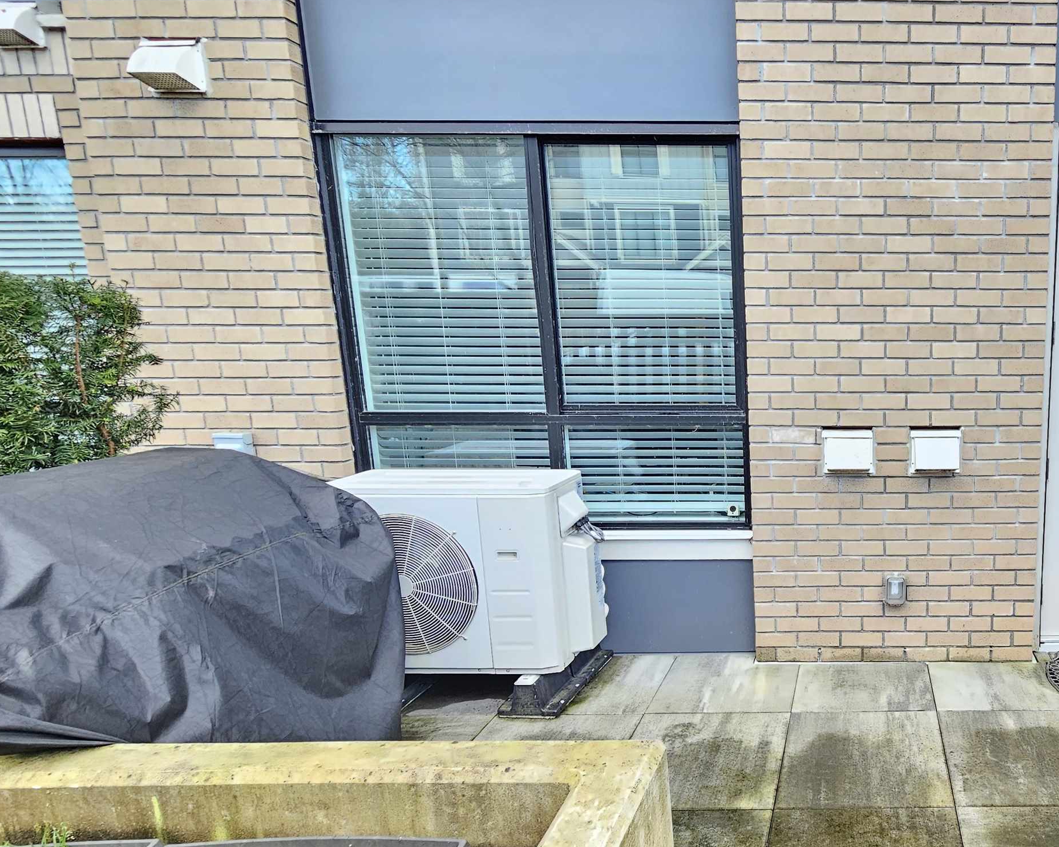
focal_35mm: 21
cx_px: 863
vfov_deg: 65.5
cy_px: 448
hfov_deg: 69.2
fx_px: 658
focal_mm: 2.2
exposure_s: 1/60
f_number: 2.2
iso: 160
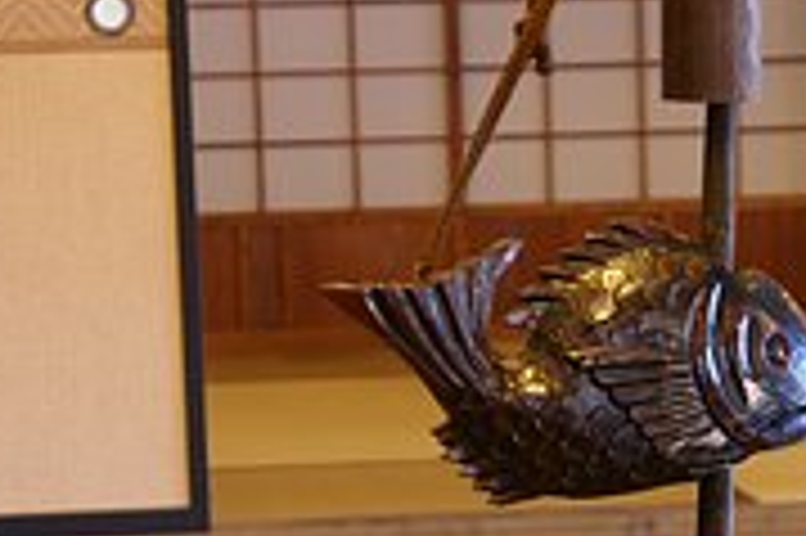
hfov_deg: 8.2
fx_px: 5570
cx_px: 725
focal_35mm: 249
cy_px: 667
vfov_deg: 5.5
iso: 400
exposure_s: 1/25
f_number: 4
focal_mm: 58
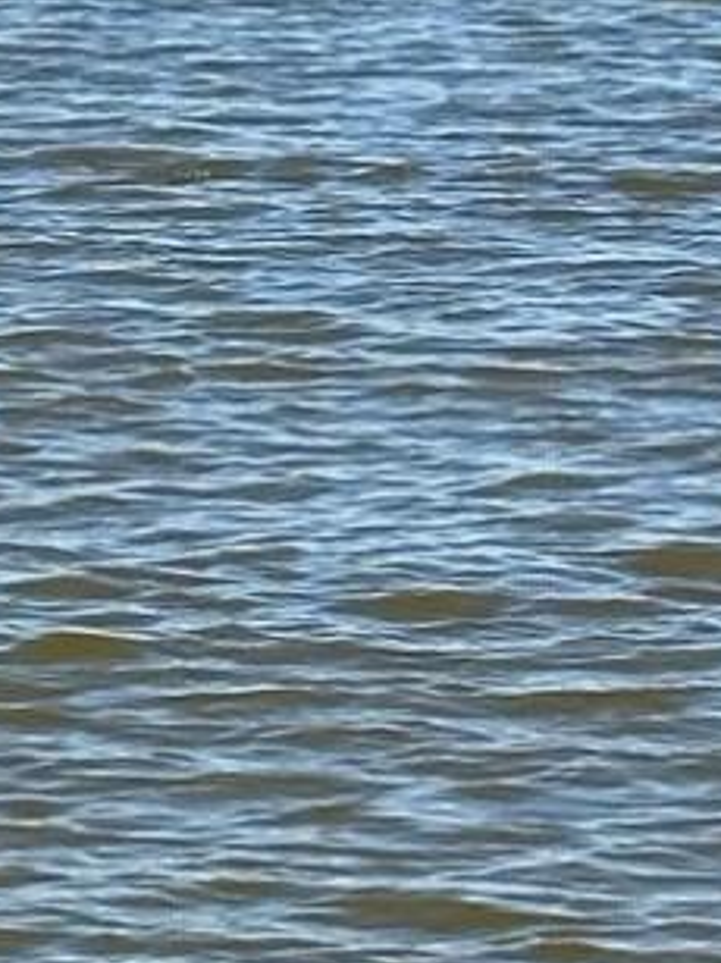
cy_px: -935
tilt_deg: +1.1
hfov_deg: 4.6
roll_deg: -0.3
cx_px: -1000
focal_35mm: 313
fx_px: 8698
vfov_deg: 6.2
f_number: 1.78
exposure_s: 1/1992
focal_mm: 6.86
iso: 64
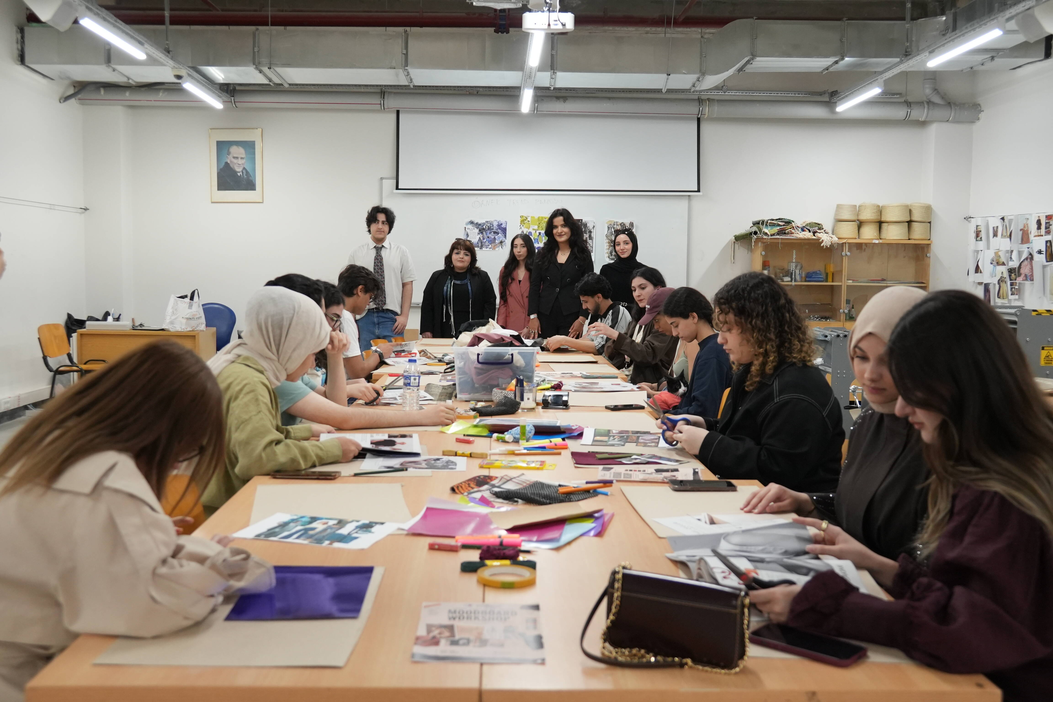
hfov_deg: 53.1
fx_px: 1053
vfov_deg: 36.9
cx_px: 526
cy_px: 351
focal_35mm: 36
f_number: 4
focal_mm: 24
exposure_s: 1/160
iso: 1600
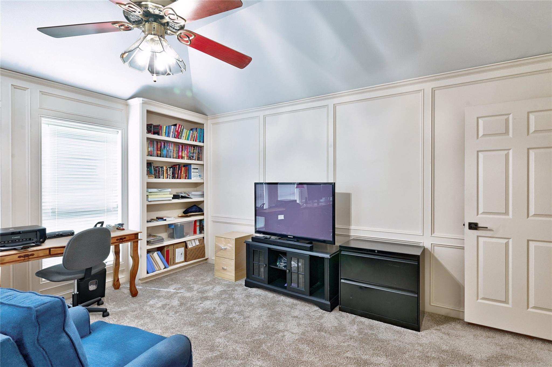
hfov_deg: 91.7
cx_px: 276
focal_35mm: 18
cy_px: 184
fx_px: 268
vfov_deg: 68.8
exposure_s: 1/6
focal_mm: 17.5
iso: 400
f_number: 8
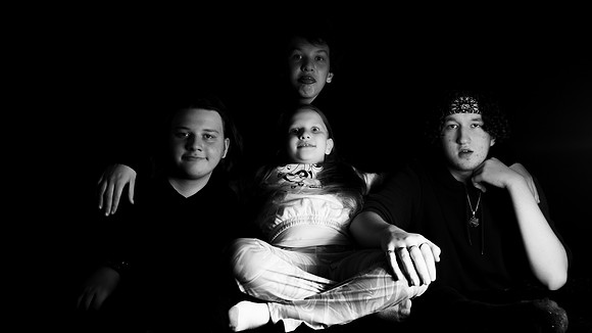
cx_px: 290
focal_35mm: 62
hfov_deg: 33.7
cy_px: 135
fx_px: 977
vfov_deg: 19.3
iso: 100
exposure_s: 1/125
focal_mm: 50
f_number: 4
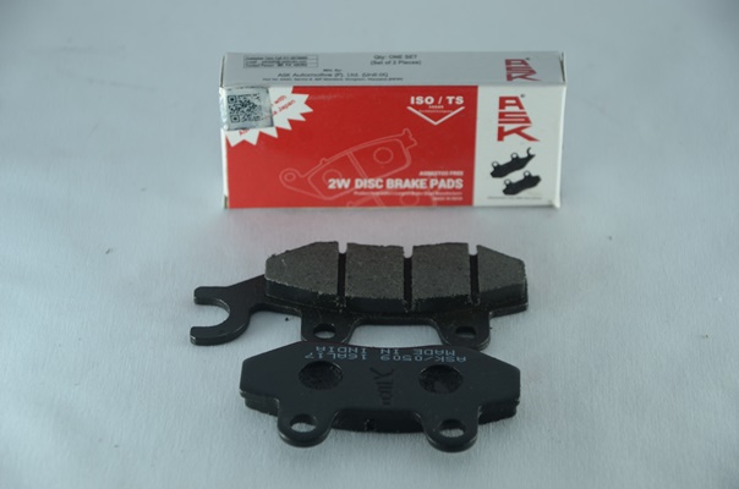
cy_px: 244
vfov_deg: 9.9
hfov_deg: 14.9
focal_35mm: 138
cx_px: 370
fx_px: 2827
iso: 100
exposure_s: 1/60
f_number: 7.1
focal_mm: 92
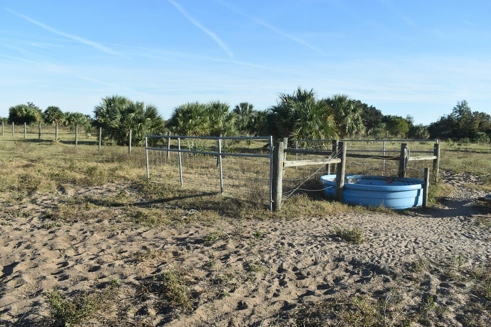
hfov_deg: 60.3
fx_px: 423
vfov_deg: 42.3
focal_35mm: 31
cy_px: 167
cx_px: 244
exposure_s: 1/250
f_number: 8
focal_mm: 20
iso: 125
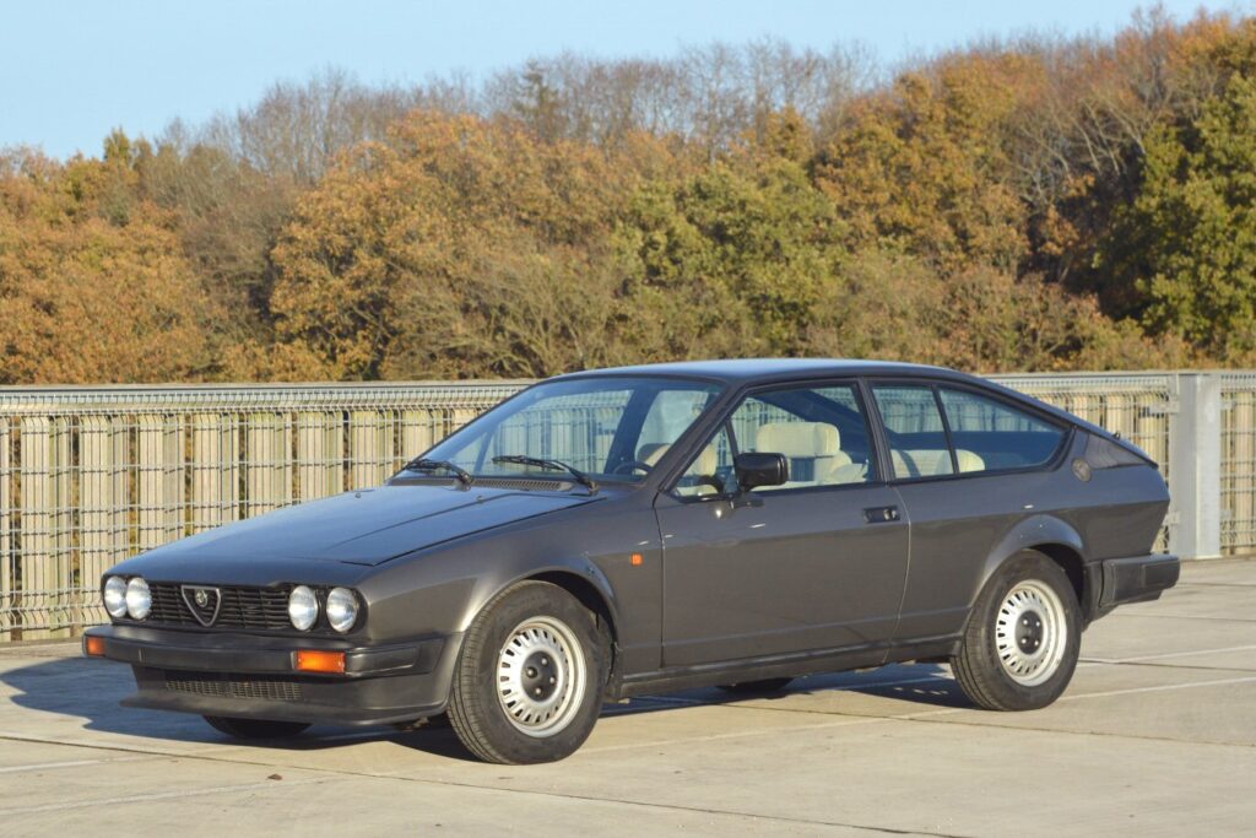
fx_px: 3245
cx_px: 628
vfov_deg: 14.7
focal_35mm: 93
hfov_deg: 21.9
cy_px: 419
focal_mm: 62
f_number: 7.1
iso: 400
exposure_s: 1/800
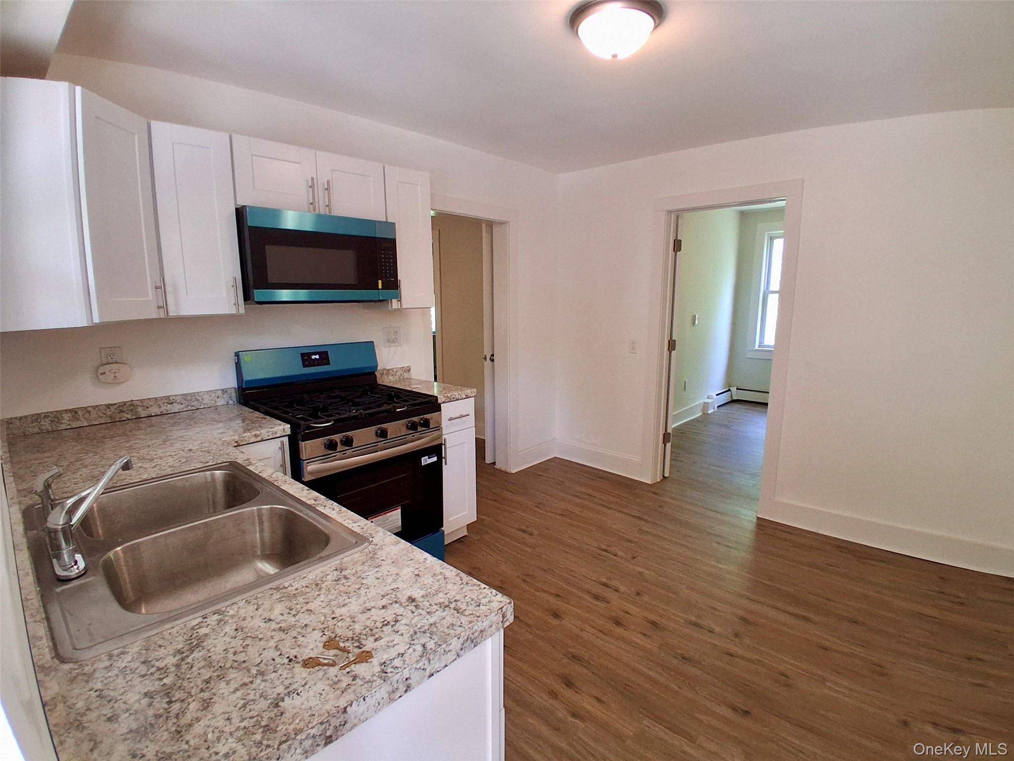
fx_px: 498
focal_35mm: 17
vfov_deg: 74.7
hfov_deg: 91.0
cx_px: 507
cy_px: 380
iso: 200
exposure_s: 1/50
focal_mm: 1.4
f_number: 2.2
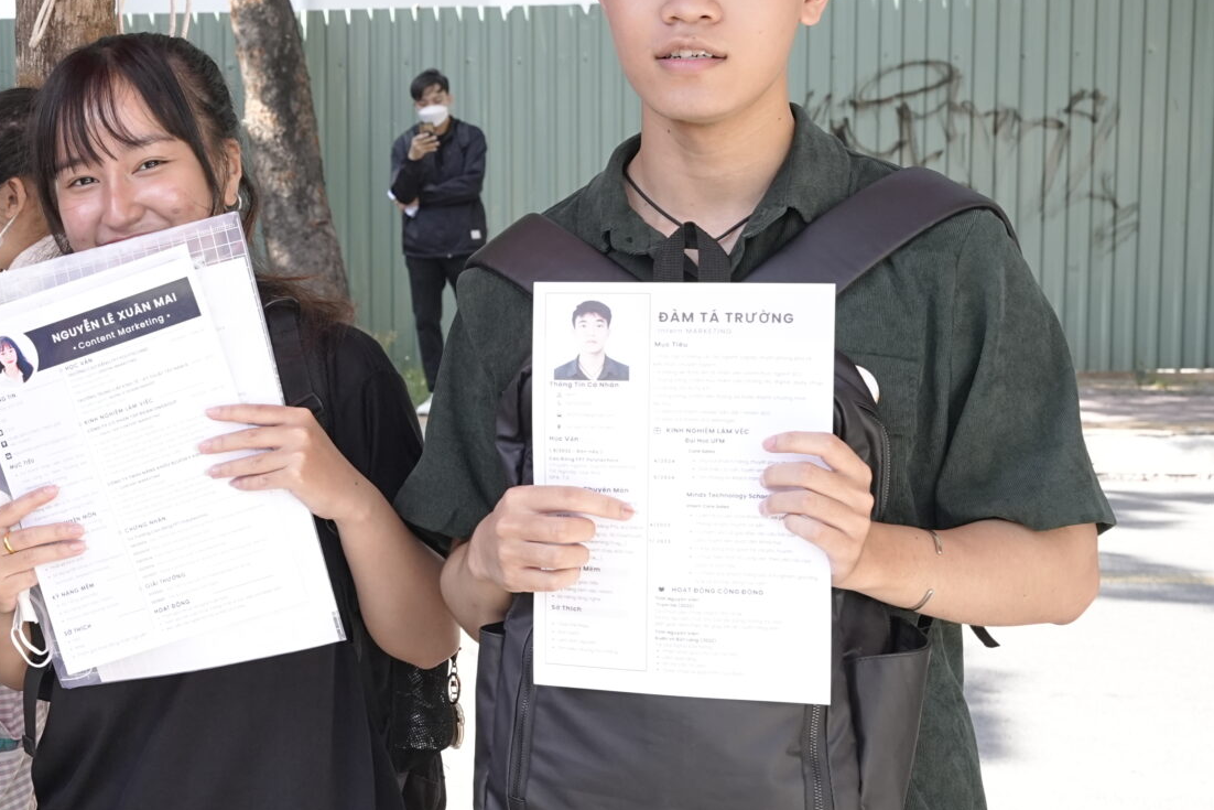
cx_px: -17
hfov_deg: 24.4
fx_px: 2672
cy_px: 380
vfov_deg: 17.2
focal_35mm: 79
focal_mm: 34.1
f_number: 8
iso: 1000
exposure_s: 1/250
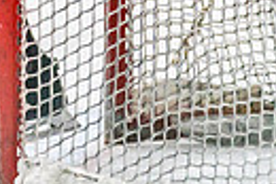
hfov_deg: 3.1
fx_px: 5012
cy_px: -183
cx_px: -130
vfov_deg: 2.1
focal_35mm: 653
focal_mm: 142
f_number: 2.8
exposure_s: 1/1250
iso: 3200
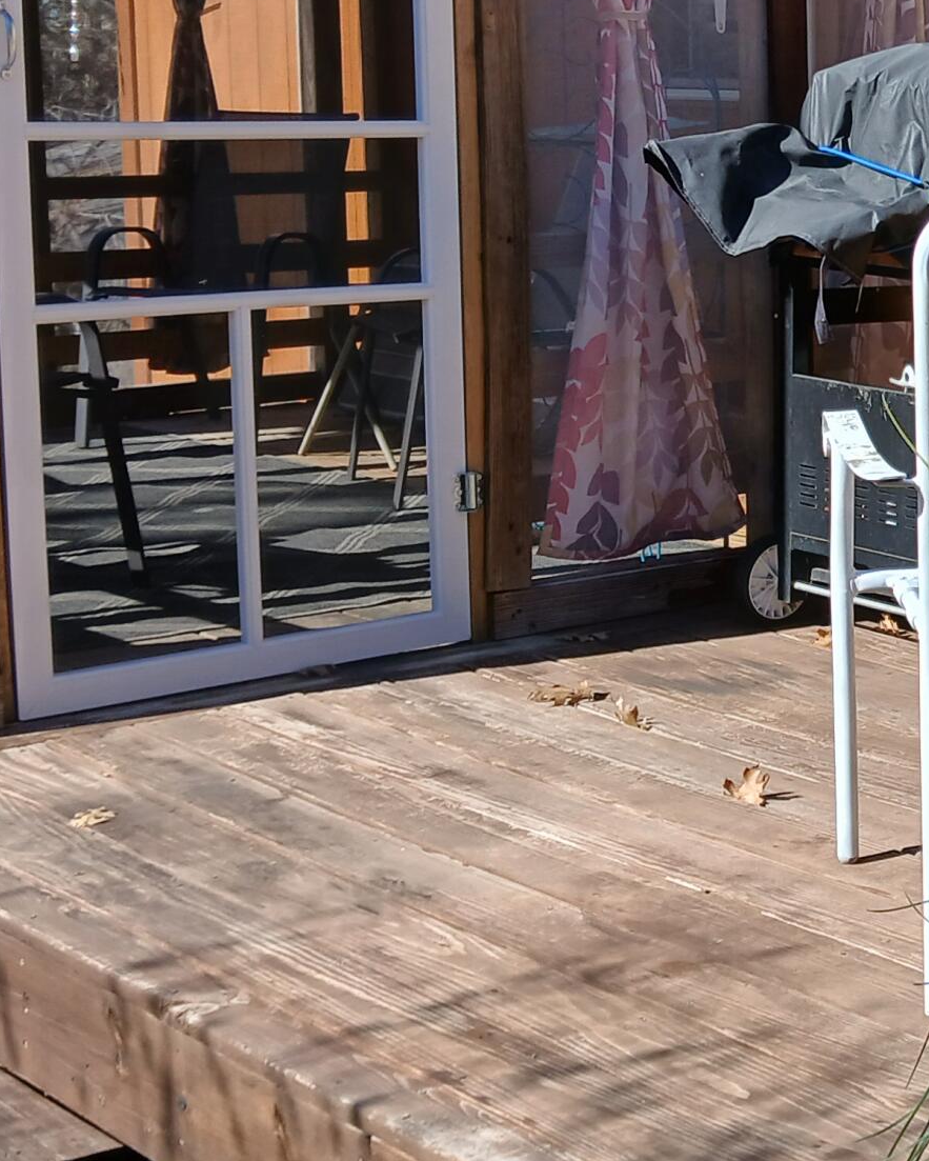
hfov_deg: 20.1
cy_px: 477
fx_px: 2370
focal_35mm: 69
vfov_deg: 27.5
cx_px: 1238
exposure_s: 1/488
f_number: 1.8
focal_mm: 3.98
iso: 20
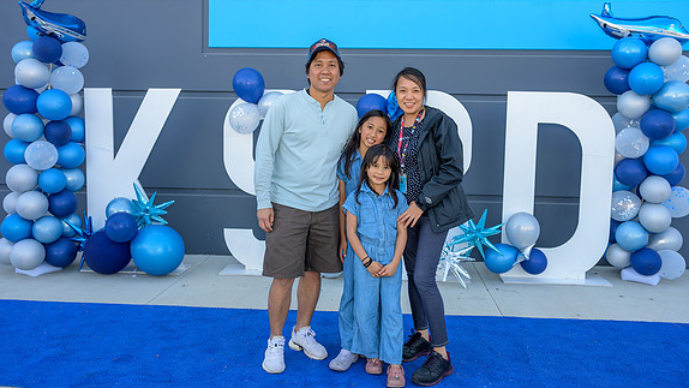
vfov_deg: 36.6
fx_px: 585
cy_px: 159
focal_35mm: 32
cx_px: 351
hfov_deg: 61.0
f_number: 4
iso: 100
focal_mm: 29
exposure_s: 1/200
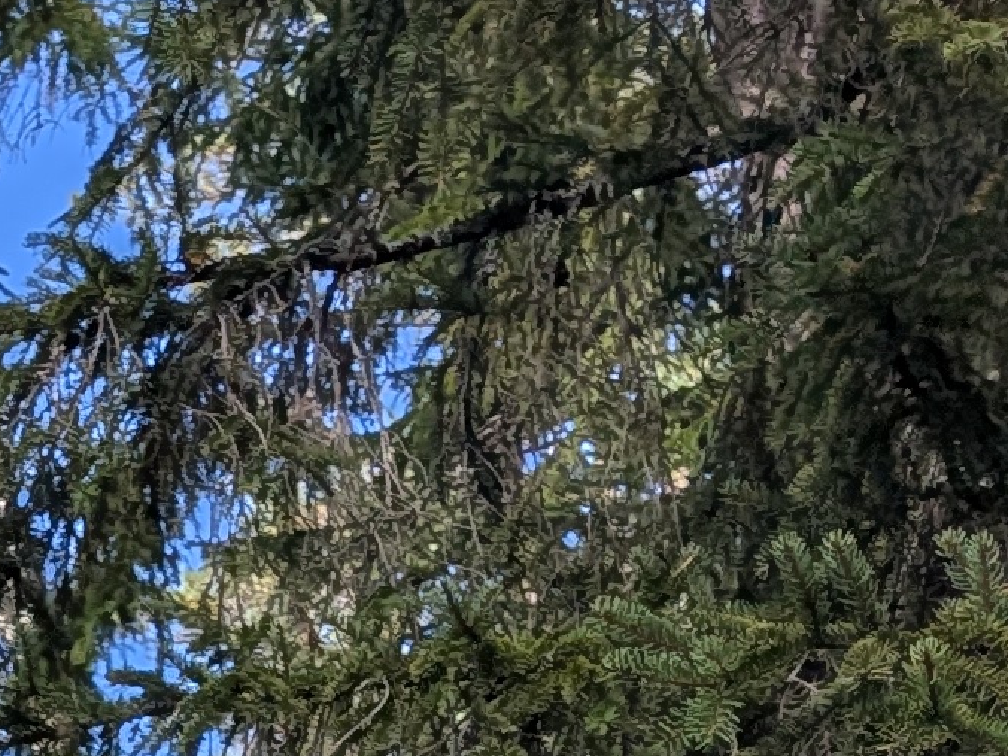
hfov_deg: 12.8
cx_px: -708
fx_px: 4135
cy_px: 1467
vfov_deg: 9.8
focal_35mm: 142
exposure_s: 1/709
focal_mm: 4.53
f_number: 1.7
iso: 28
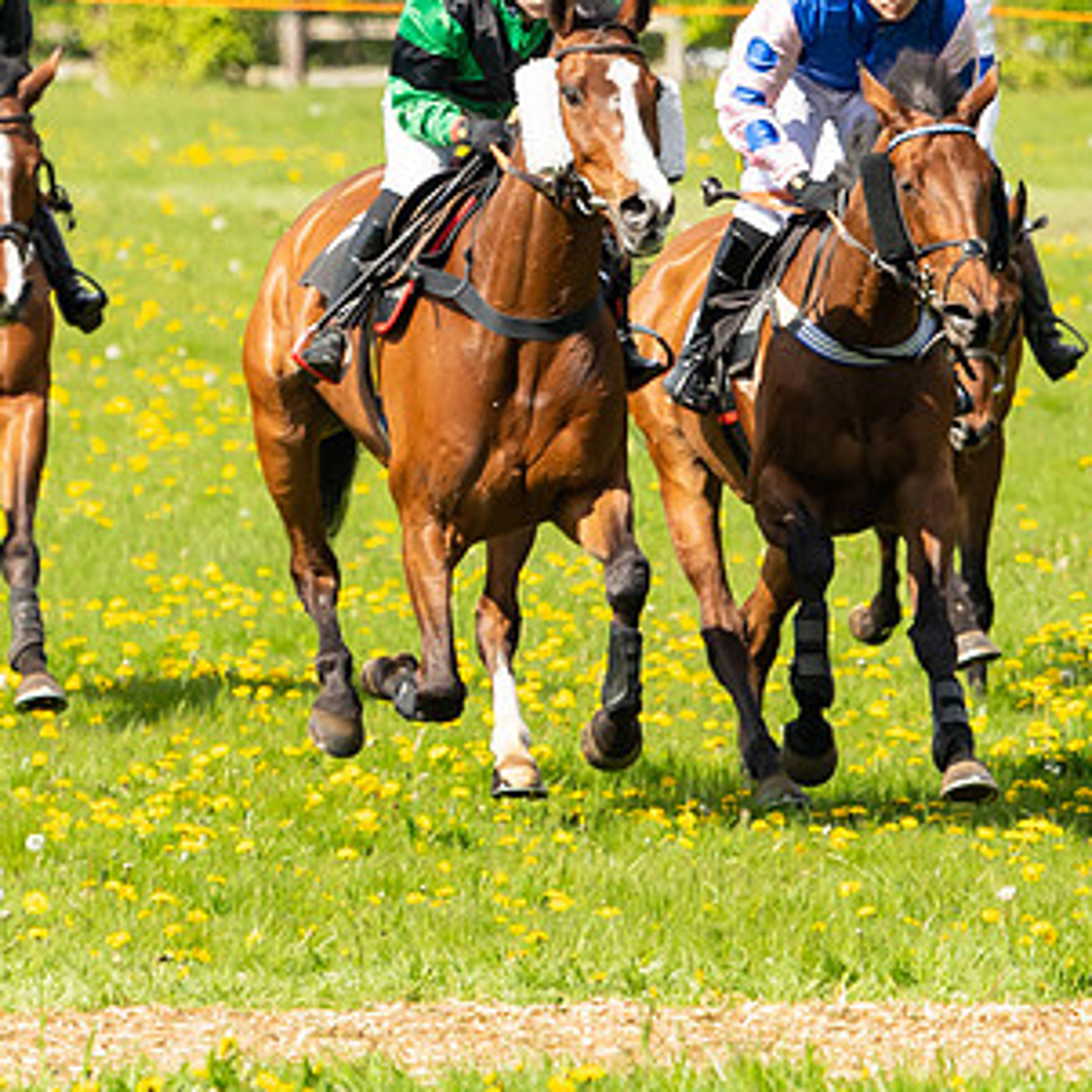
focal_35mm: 705
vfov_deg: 2.5
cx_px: 929
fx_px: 25162
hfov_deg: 2.5
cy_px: 398
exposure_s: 1/2000
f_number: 4
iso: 200
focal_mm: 185
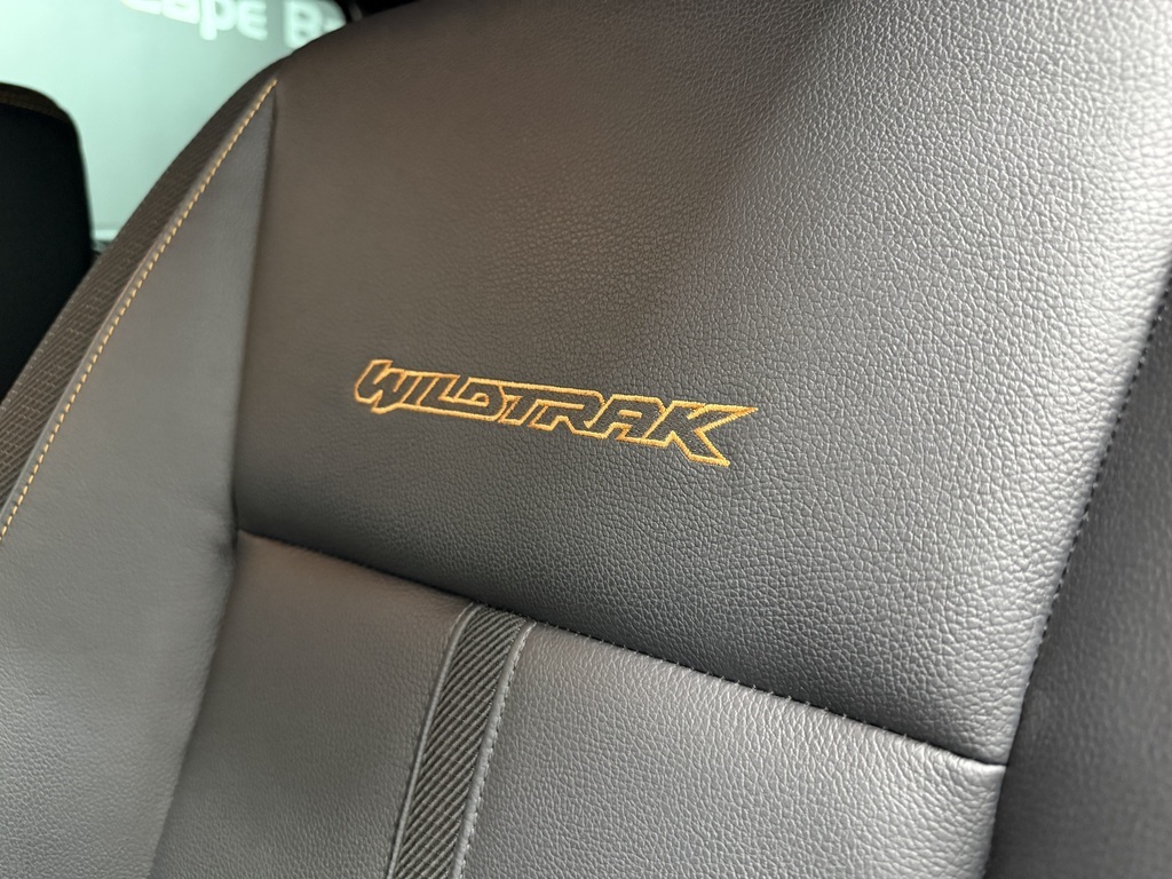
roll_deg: -0.4
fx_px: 813
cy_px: 440
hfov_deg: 71.6
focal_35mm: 24
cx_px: 586
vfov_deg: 56.8
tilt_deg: -10.2
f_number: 1.78
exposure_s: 1/33
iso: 1000
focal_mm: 6.76
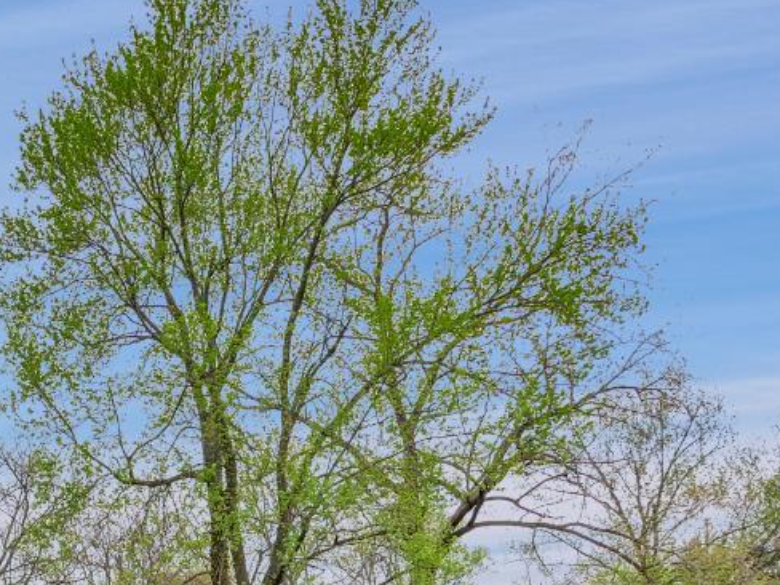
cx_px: 3
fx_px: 969
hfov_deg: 38.9
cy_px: 714
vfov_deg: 28.8
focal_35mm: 43
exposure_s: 1/320
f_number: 7.1
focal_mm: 7
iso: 200
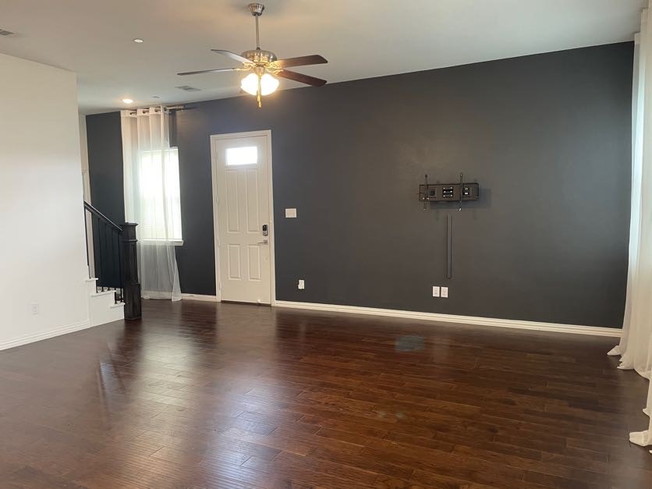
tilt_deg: -4.1
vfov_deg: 53.1
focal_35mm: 26
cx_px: 326
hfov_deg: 67.3
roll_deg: +1.2
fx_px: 490
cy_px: 244
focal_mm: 4.2
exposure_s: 1/60
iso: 125
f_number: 1.6
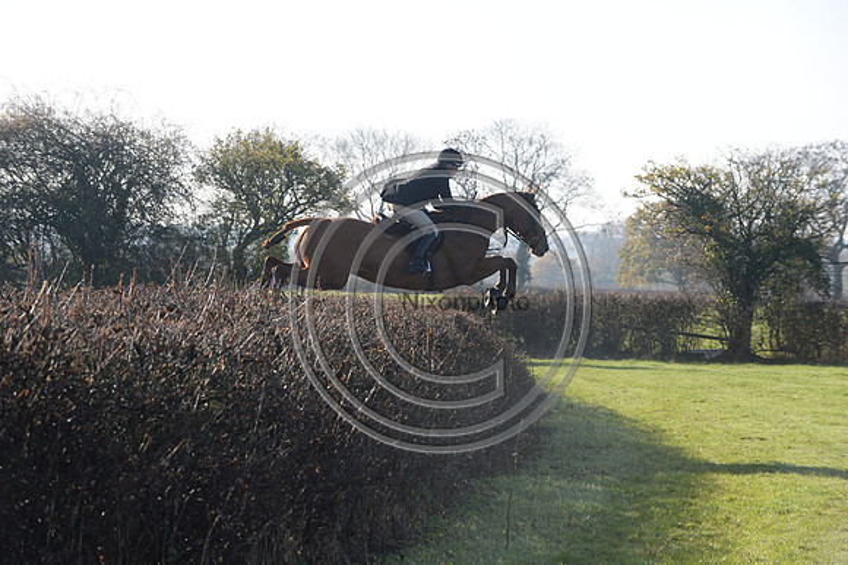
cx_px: 424
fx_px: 3296
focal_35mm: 140
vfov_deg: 9.8
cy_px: 282
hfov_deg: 14.7
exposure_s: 1/1250
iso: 1000
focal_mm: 140
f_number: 6.3
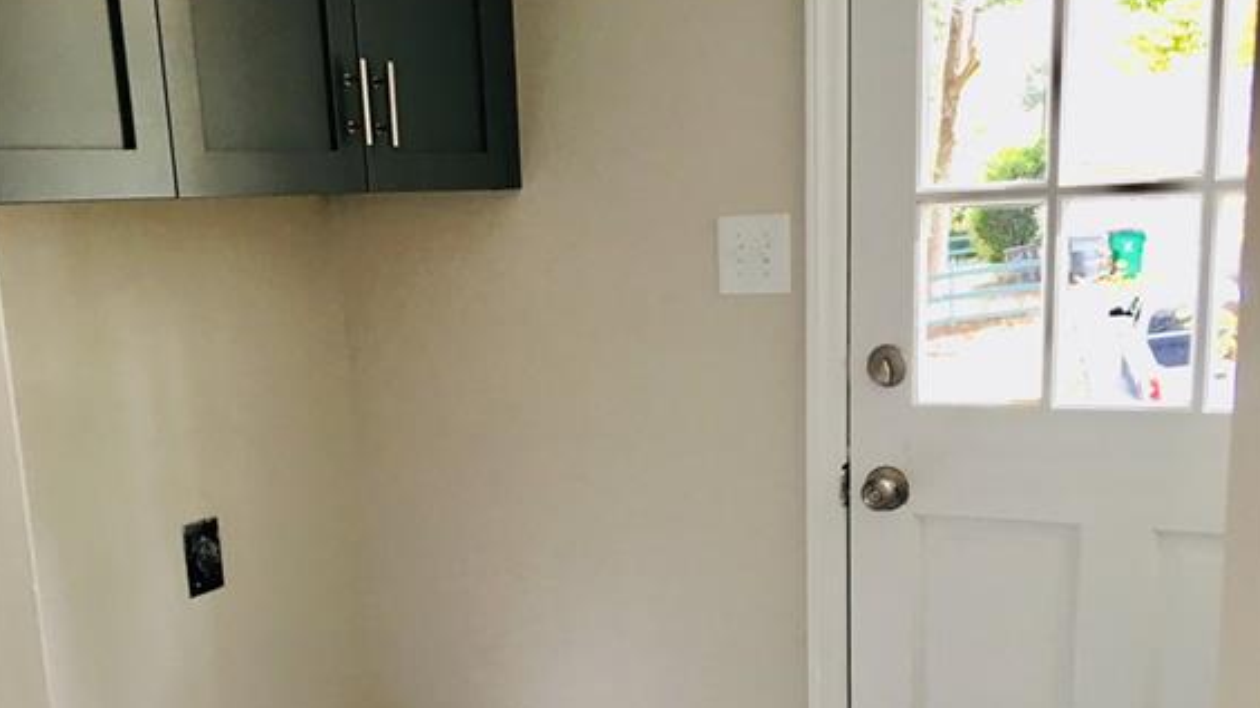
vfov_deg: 27.3
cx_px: 630
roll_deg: +3.1
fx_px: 1436
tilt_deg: -12.7
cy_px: 540
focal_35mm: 43
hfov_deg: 47.4
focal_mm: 4.15
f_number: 2.2
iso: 25
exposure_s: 1/30
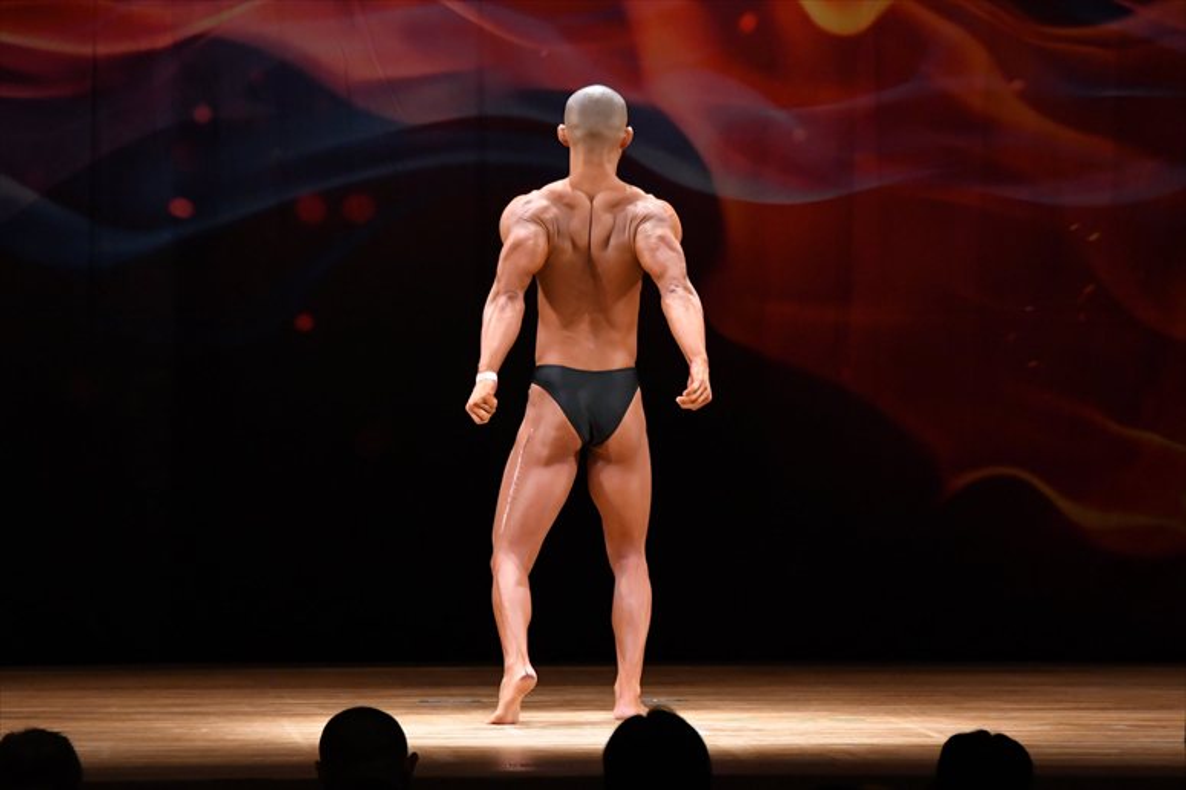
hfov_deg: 9.2
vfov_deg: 6.1
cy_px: 395
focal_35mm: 225
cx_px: 593
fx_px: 7409
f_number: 5.6
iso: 4000
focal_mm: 150
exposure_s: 1/400
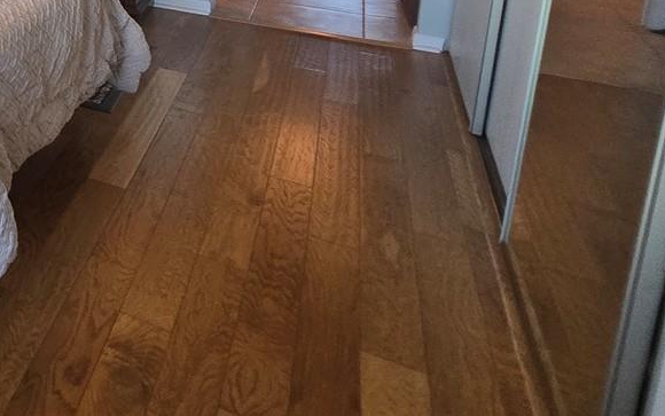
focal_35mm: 38
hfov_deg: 34.0
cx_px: -228
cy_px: -105
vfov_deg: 28.4
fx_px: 689
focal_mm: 2.2
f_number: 2.2
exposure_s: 1/60
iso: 320
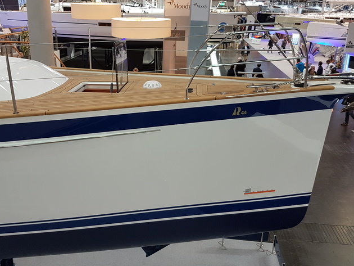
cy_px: 98
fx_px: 338
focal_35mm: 33
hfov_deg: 55.2
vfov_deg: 42.6
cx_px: 153
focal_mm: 4.2
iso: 64
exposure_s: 1/50
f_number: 1.7
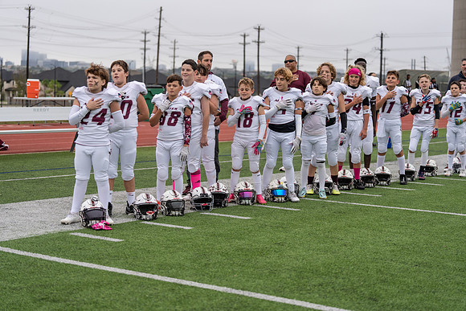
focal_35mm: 70
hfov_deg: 28.8
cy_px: 156
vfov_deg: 19.5
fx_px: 906
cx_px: 233
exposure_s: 1/1250
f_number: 2.8
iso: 500
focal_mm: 70
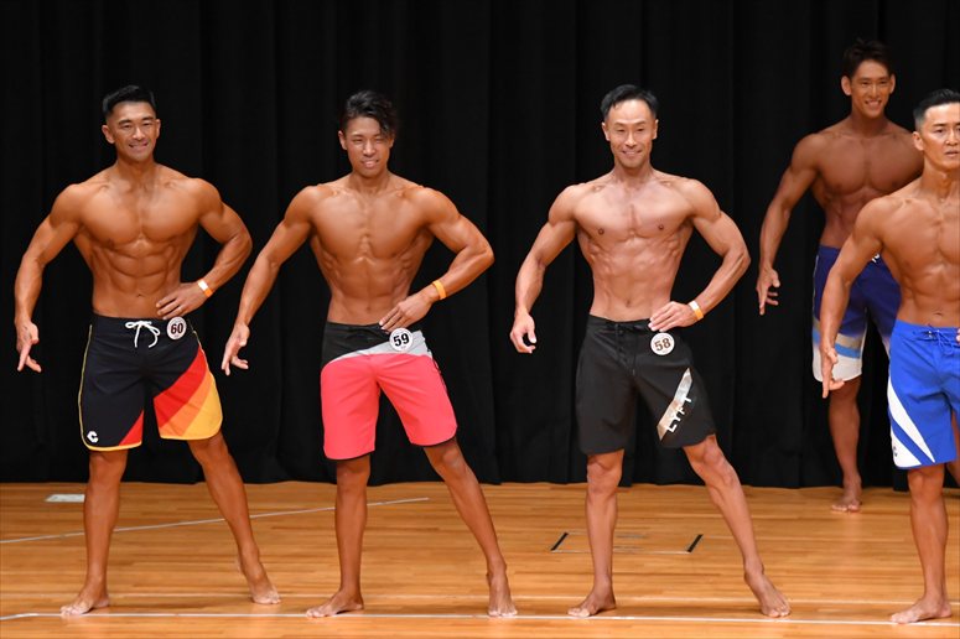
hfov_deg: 7.6
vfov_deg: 5.1
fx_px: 7197
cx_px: 480
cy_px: 320
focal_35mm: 270
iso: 4000
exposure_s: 1/400
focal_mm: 180
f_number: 5.6
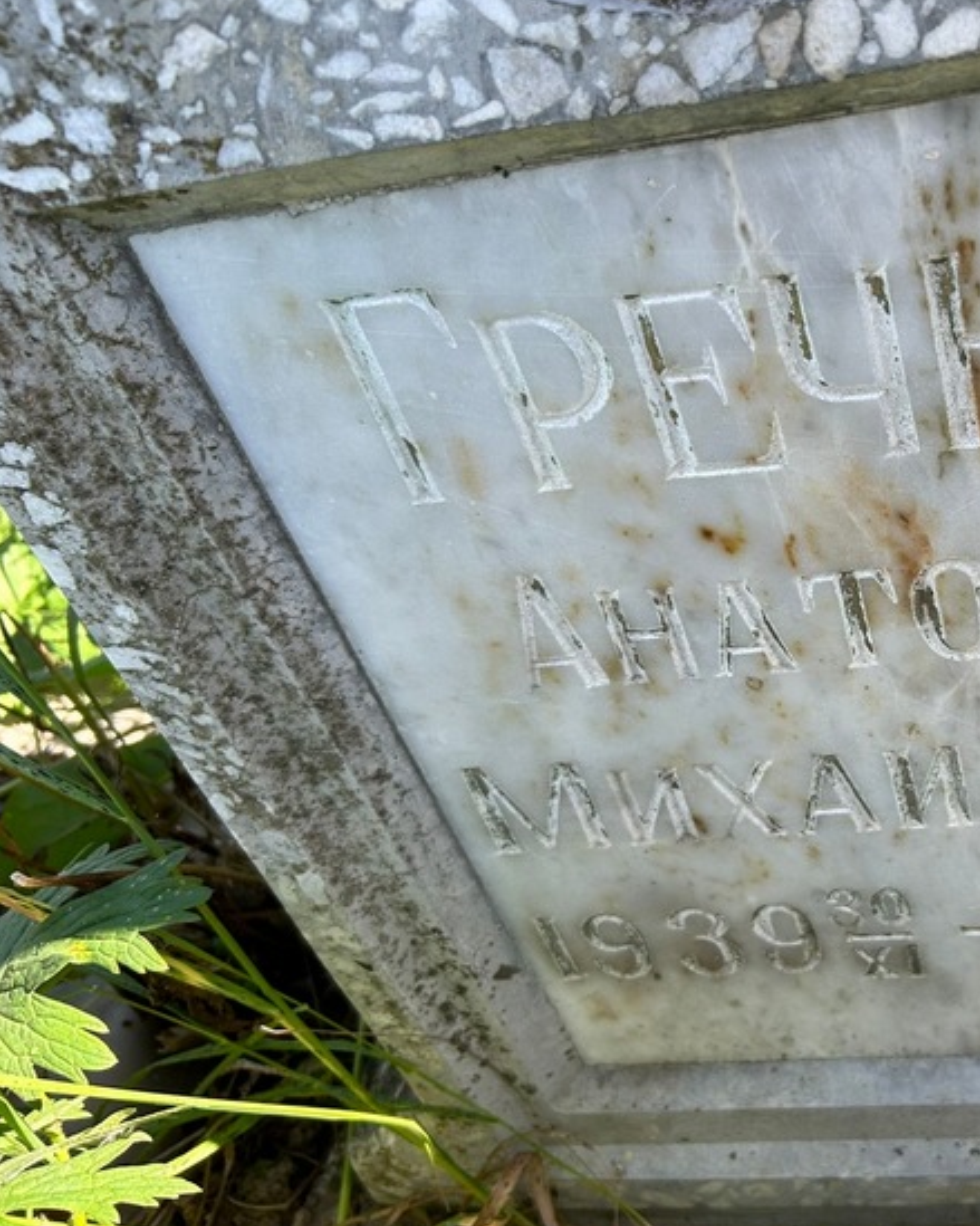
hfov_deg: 37.4
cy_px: 607
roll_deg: +7.6
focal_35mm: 37
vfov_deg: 49.1
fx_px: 1342
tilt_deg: -40.3
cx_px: 891
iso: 50
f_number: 1.5
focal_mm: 5.7
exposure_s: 1/478
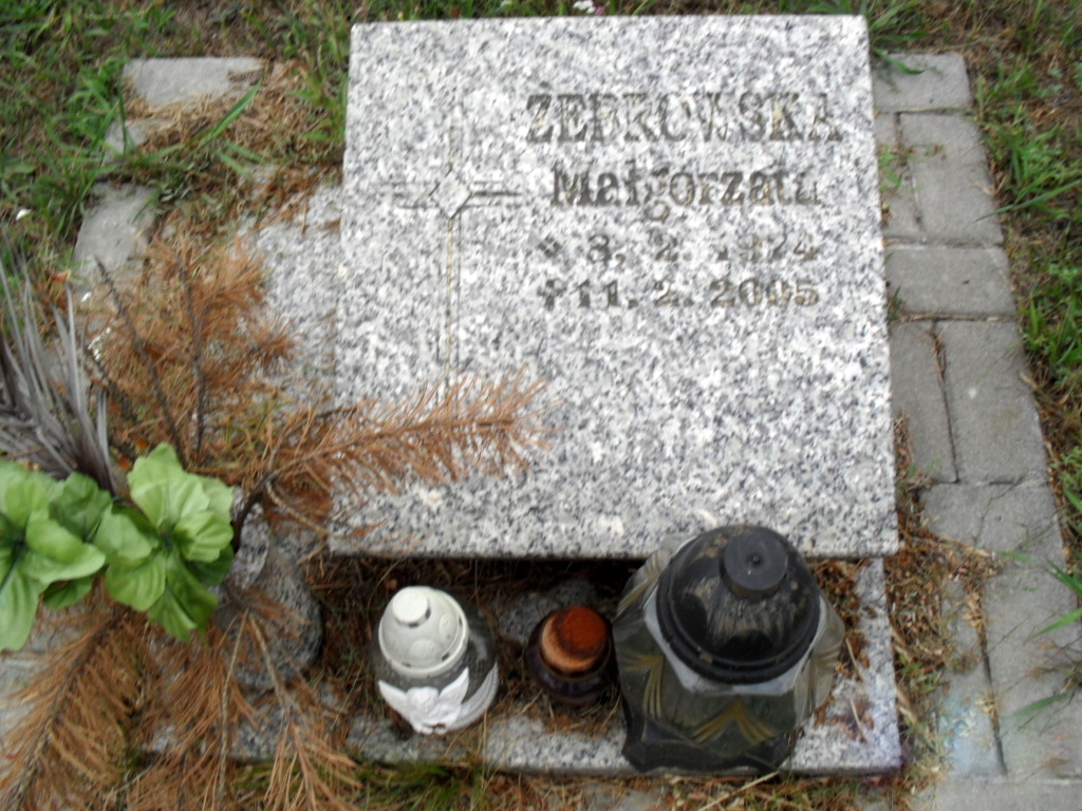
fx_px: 1094
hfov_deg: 52.6
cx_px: 541
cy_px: 406
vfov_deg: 40.7
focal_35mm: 35
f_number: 8.4
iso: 100
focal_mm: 6.3
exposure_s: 1/125
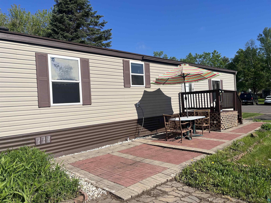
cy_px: 102
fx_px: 204
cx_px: 136
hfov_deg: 67.3
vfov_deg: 53.1
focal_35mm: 26
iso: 50
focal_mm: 5.1
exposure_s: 1/4854
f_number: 1.6
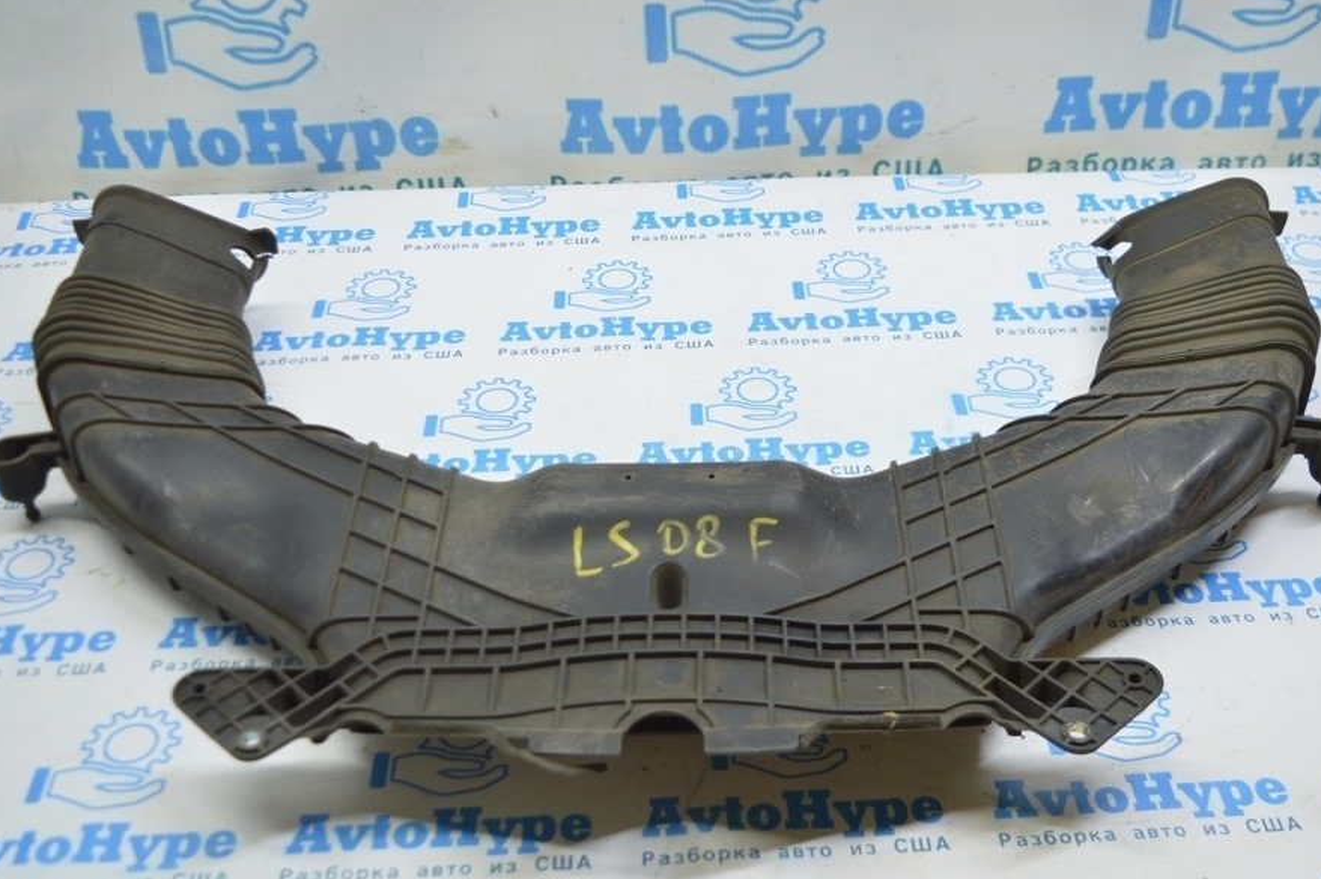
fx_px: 1540
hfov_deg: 46.4
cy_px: 476
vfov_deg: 31.8
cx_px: 691
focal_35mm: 42
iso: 400
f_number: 4
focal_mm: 24
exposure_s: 1/50
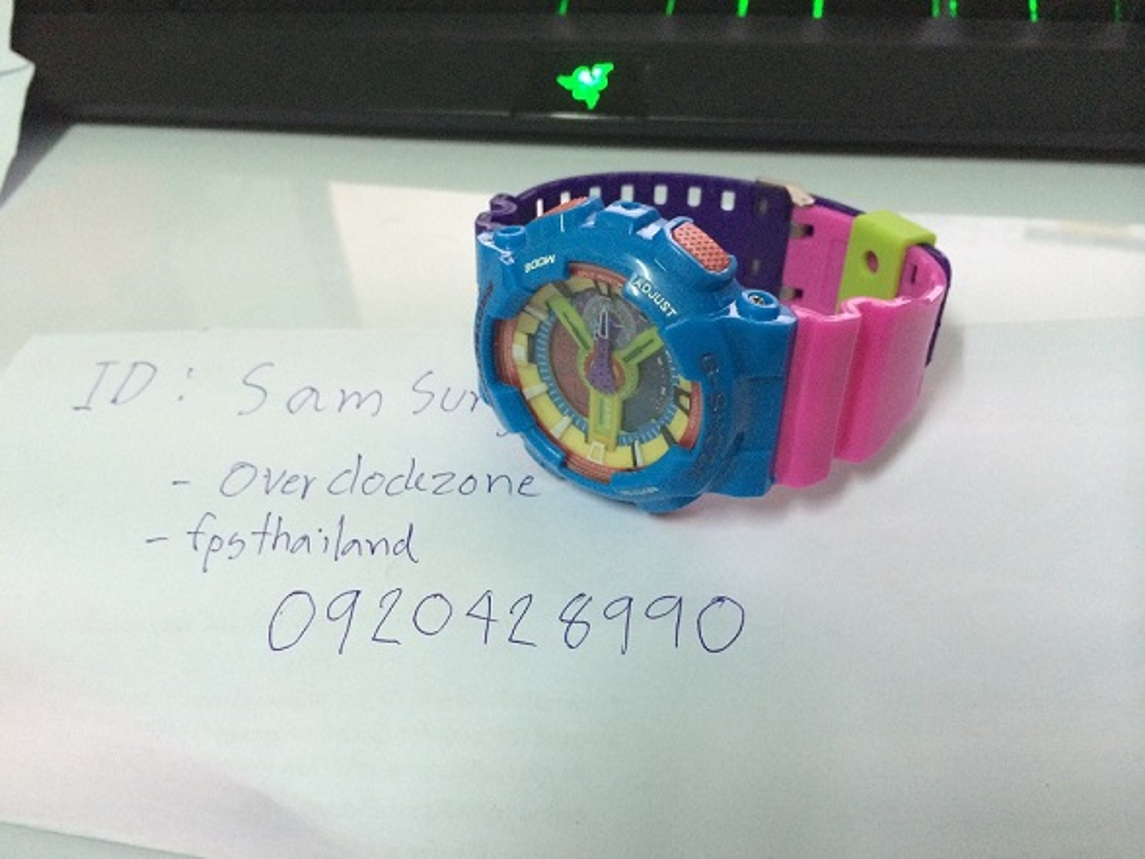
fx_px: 992
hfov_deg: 60.0
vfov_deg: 46.8
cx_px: 572
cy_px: 430
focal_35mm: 30
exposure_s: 1/33
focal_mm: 4.12
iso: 400
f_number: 2.2
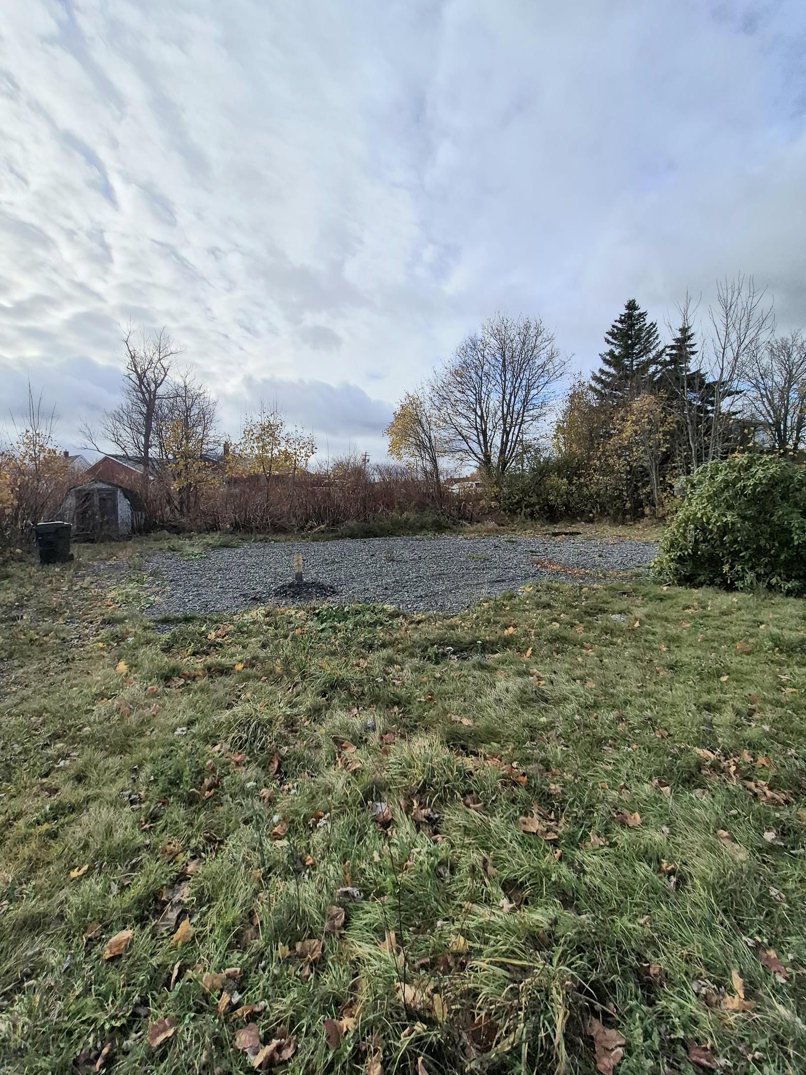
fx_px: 435
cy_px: 506
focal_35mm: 14
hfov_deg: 85.6
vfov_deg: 101.9
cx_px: 385
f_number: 2.2
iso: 50
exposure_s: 1/5000
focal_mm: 1.74
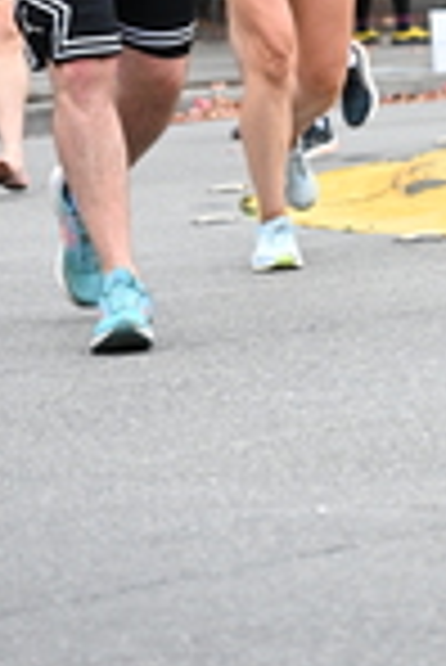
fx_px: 6285
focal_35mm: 339
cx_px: 696
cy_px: -256
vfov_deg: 6.0
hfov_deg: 4.0
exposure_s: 1/800
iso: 1600
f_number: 4
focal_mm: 91
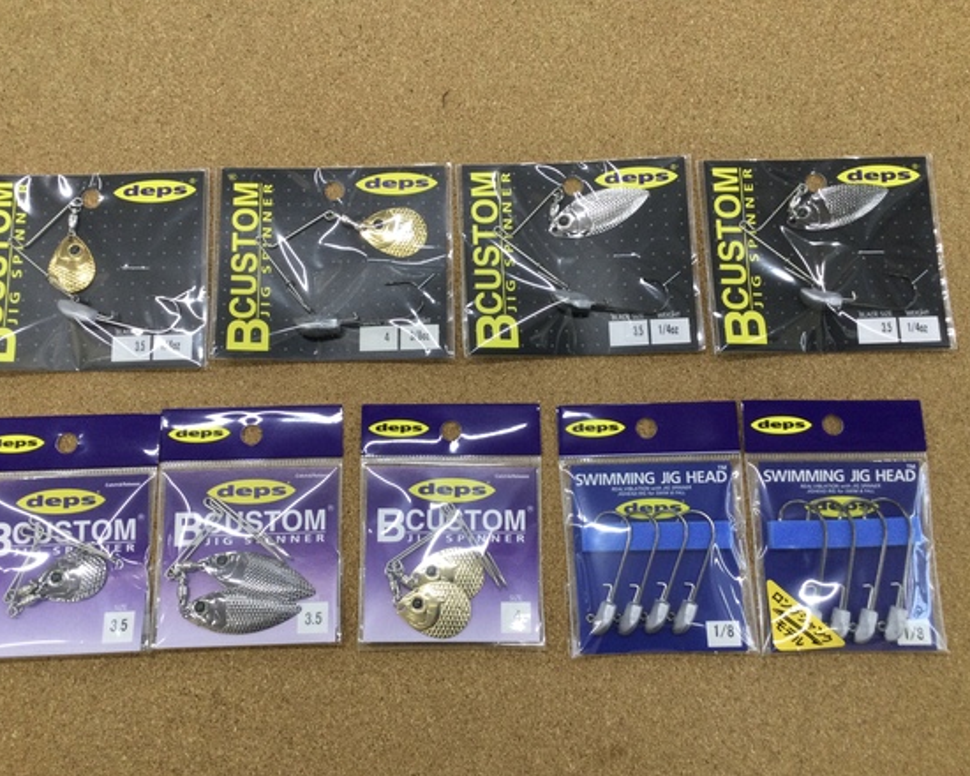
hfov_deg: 54.2
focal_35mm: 33
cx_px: 464
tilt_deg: -80.4
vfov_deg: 44.5
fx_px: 947
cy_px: 395
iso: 32
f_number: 2.4
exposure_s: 1/40
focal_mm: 3.3
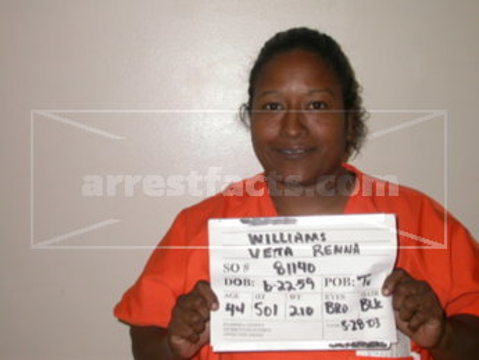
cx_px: 240
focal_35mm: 56
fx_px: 775
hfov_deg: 34.3
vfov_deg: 26.1
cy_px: 180
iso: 100
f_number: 3
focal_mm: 11.6
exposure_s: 1/60.3
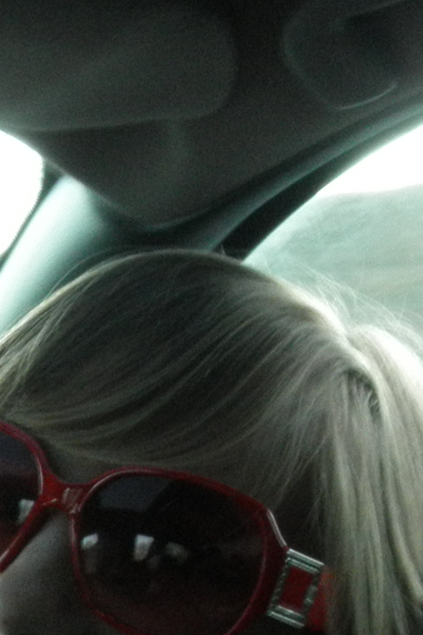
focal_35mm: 133
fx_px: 2344
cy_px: 571
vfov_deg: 15.2
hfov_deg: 10.2
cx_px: -53
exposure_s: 1/30
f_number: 3
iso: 200
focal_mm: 5
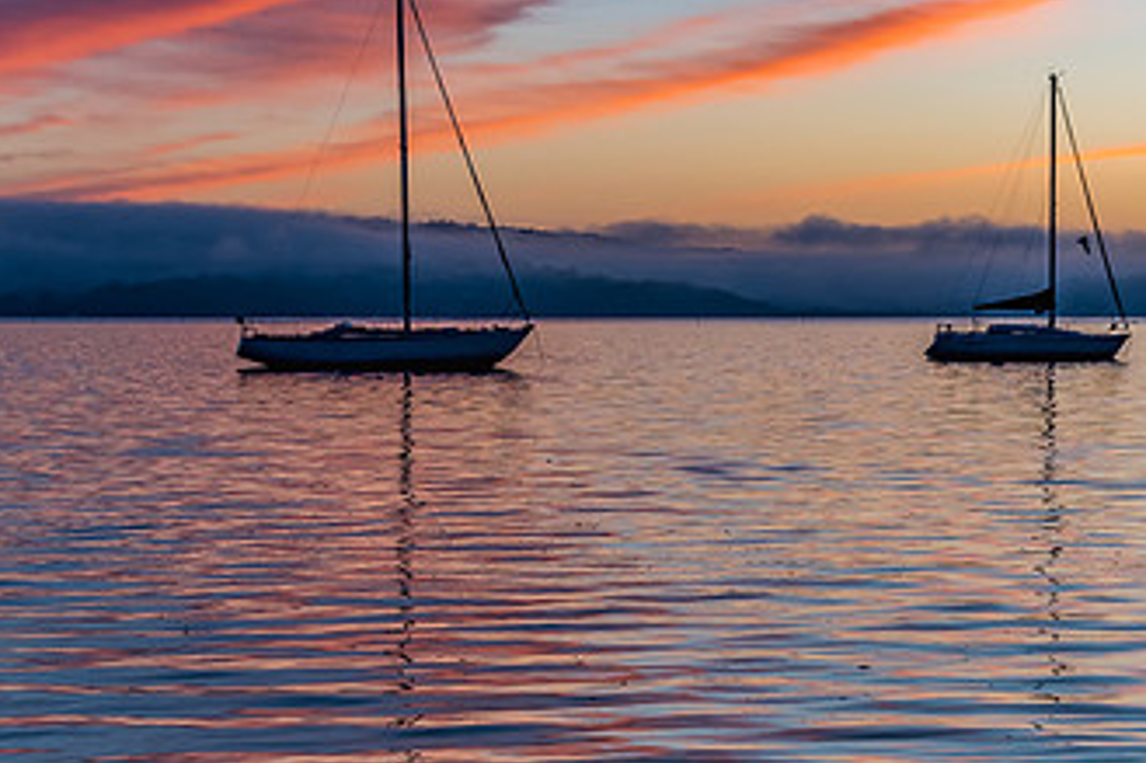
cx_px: 520
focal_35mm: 95
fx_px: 3023
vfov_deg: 14.4
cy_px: 437
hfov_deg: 21.5
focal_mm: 35
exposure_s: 1/80
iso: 200
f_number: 4.5
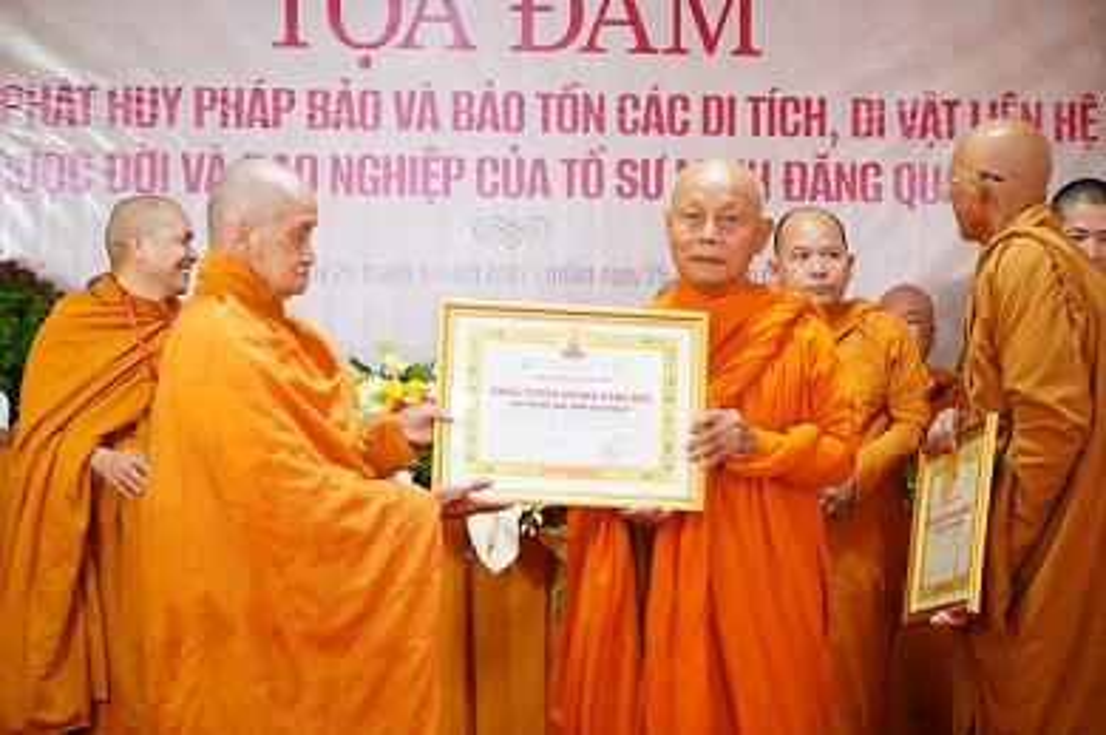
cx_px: 553
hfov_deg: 28.9
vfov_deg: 19.4
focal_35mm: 70
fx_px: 2148
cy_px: 368
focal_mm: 70
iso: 6400
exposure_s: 1/160
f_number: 5
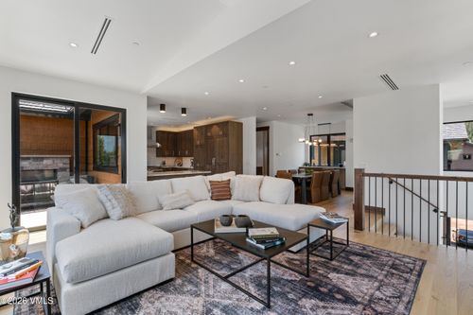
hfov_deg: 95.0
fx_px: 217
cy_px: 158
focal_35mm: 16
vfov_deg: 72.0
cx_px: 236
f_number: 8
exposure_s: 1/10
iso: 200
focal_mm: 11
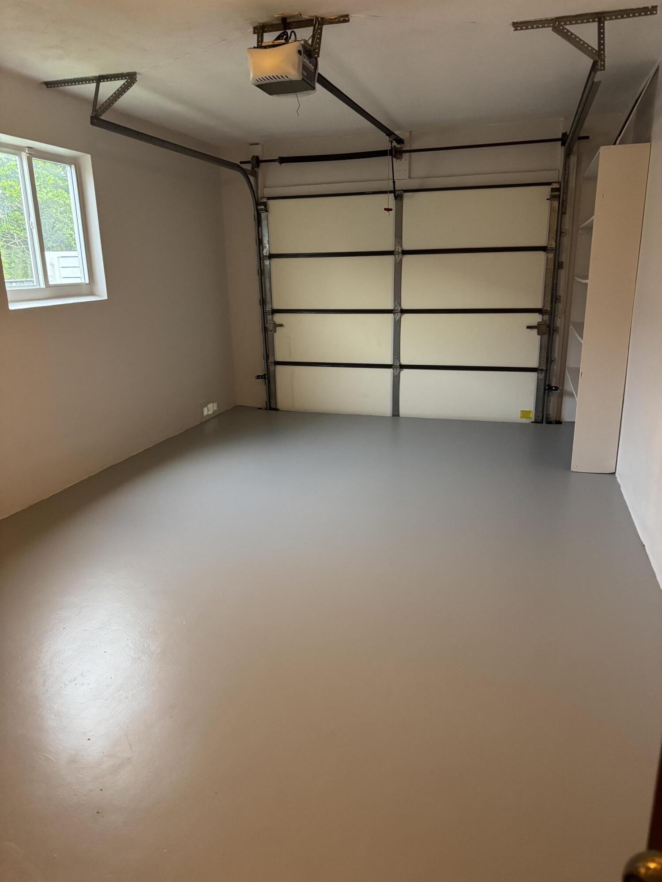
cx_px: 331
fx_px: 612
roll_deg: +1.1
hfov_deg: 56.8
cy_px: 441
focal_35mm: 24
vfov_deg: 71.6
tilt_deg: -18.1
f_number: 1.78
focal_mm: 6.76
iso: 800
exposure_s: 1/60
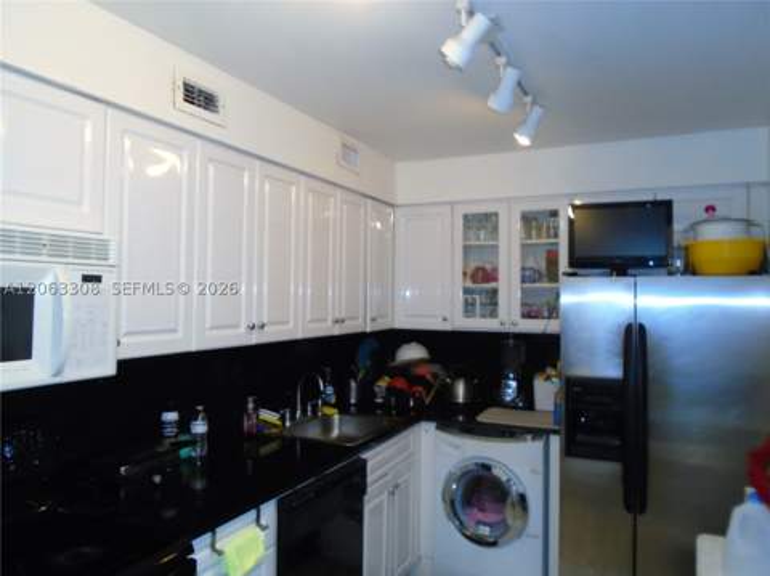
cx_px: 385
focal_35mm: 26
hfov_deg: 67.4
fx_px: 578
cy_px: 288
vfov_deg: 53.0
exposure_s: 1/30
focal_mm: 4.6
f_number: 3.2
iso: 250
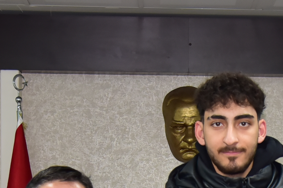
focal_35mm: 141
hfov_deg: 14.5
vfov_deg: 9.4
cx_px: 233
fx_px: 1108
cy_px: 290
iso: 1100
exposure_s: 1/200
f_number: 5
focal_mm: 34
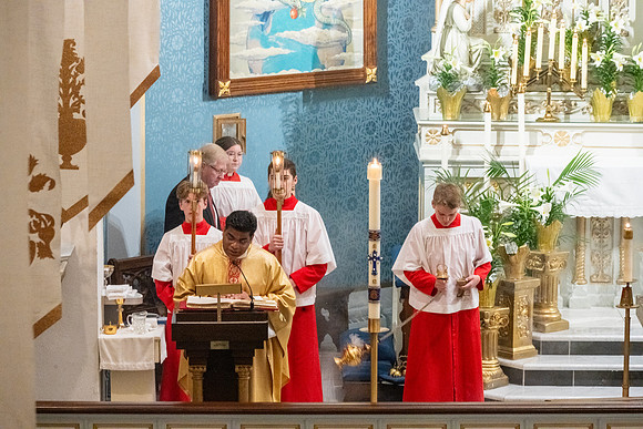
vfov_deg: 6.9
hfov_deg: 10.3
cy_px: 214
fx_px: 3573
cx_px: 322
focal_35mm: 200
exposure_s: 1/60
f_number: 11
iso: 5000
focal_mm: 200
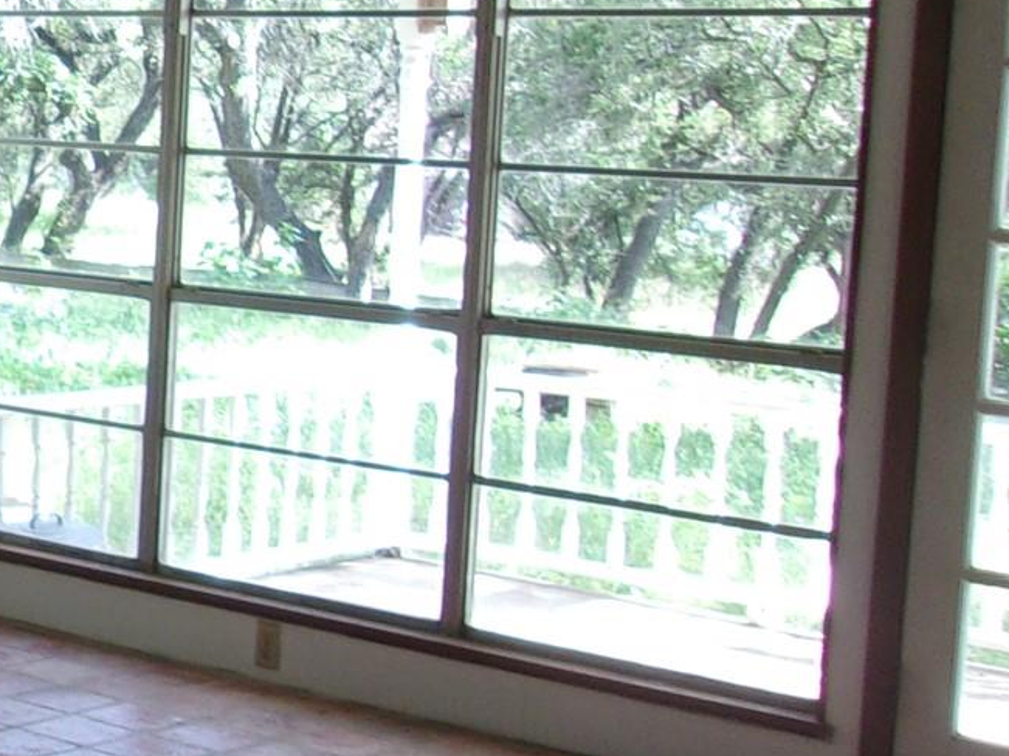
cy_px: 299
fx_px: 2477
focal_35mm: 85
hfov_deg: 20.5
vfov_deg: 17.3
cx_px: -394
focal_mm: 4.9
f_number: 3
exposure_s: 1/70
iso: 80
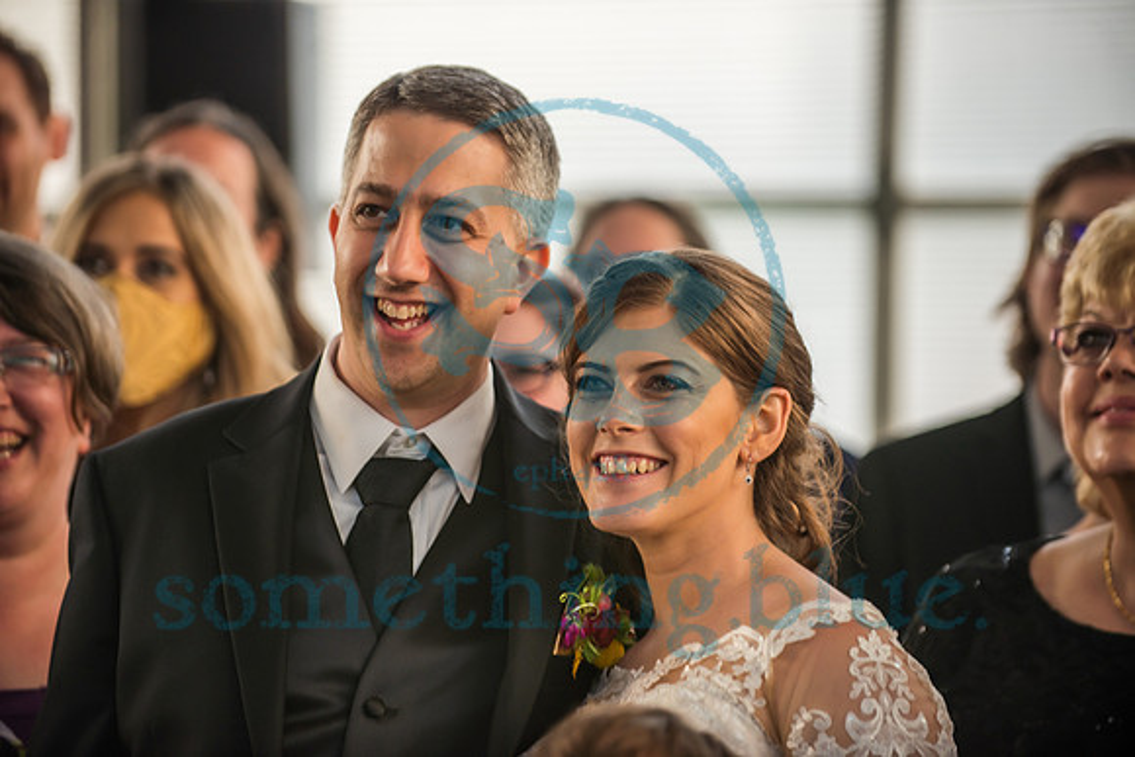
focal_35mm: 150
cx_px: 568
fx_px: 4730
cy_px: 378
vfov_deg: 9.2
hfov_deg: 13.7
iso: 250
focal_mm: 150
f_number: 2.8
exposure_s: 1/250
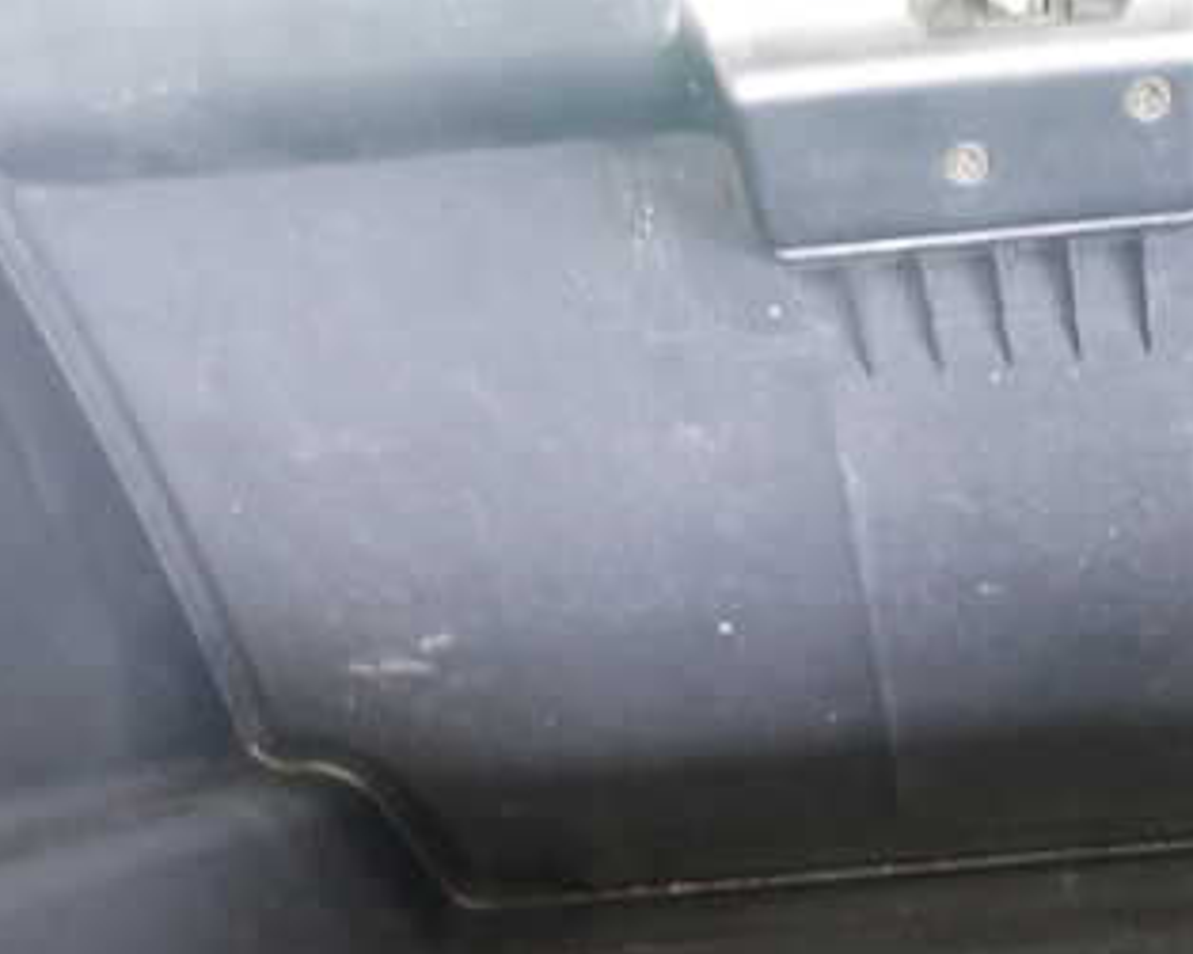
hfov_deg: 32.0
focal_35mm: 56
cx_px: 1064
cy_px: 517
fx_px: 1977
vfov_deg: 27.1
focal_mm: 5.4
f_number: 2.3
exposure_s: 1/30
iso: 640
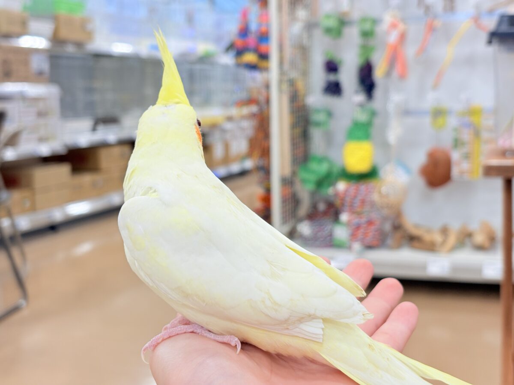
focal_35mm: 52
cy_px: 192
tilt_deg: -6.5
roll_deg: +2.2
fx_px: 772
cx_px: 257
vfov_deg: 28.0
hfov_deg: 36.8
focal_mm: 5.96
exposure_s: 1/100
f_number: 1.6
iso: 64
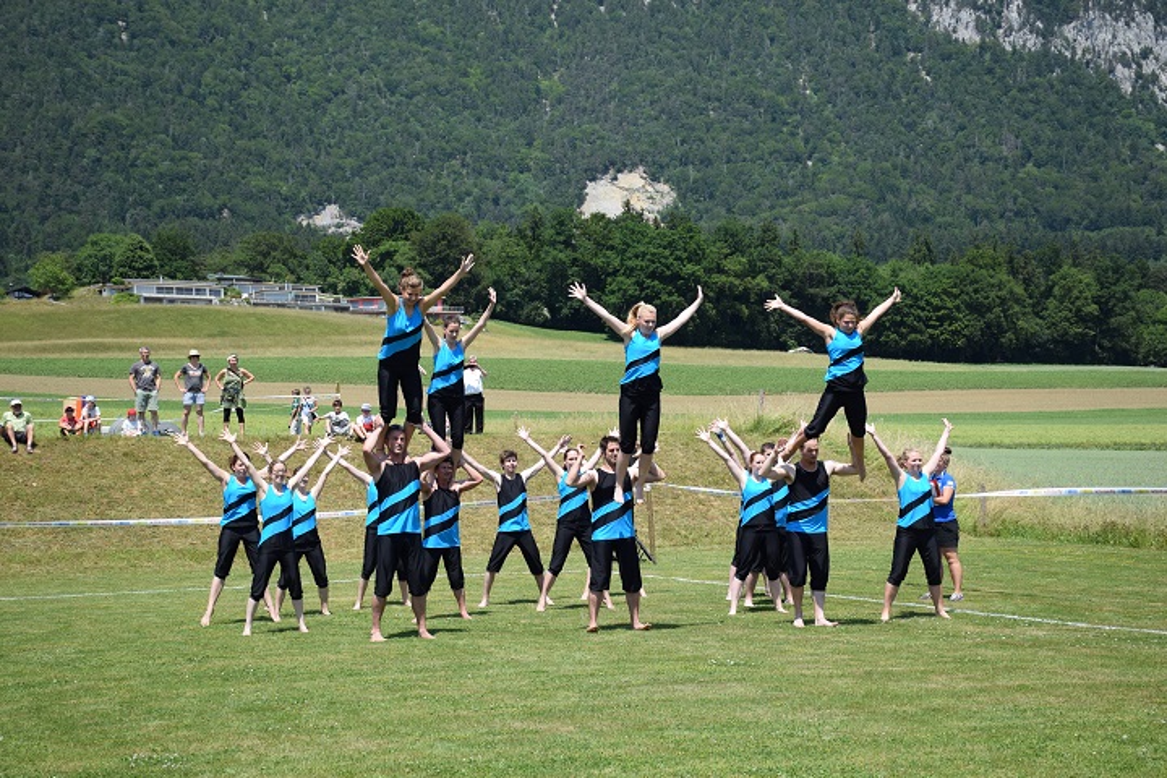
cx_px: 584
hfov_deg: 31.9
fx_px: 2042
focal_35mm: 63
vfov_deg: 21.6
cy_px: 389
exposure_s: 1/1600
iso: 400
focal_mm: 42
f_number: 6.3
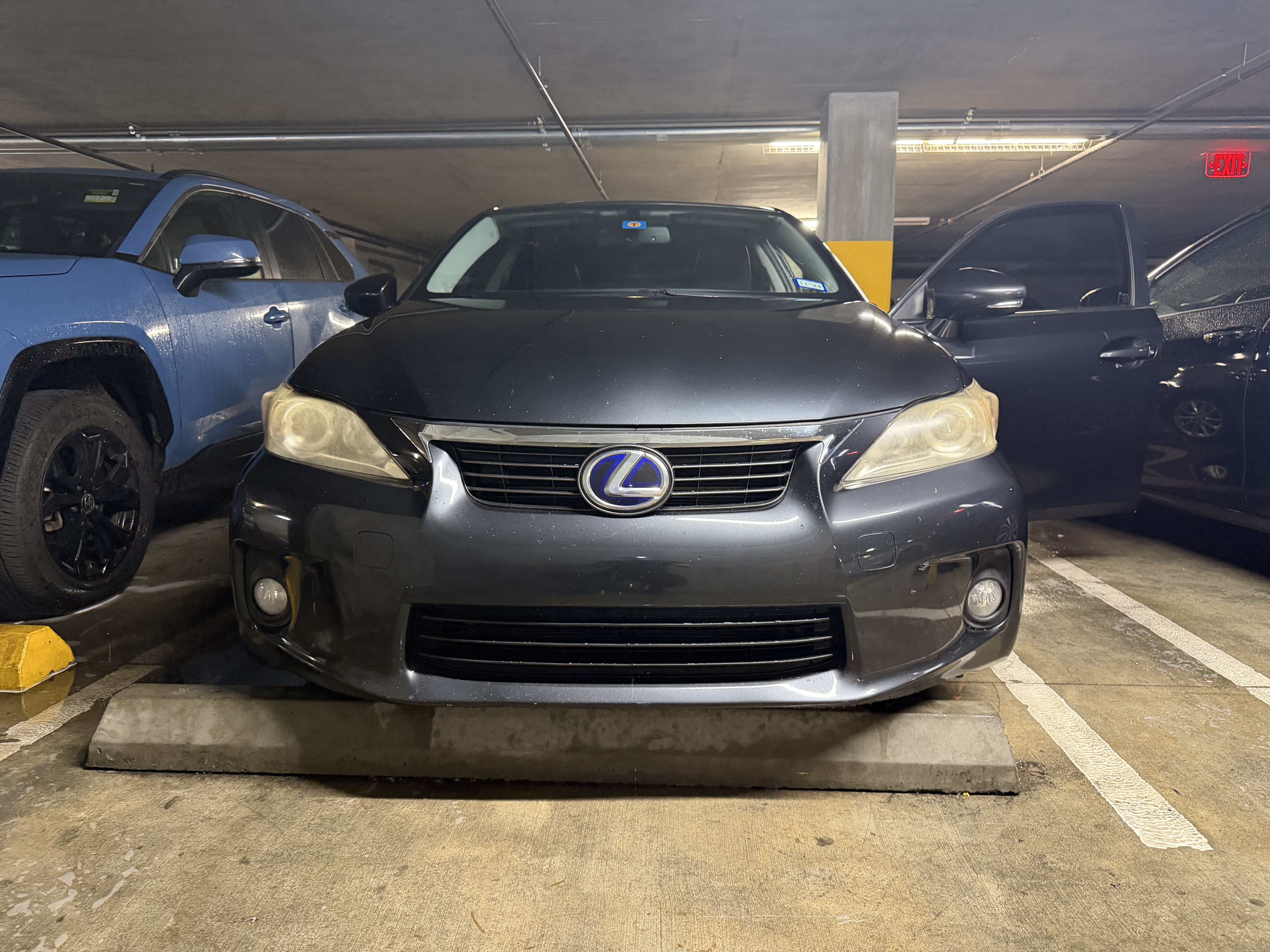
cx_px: 635
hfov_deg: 71.6
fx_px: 881
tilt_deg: -8.6
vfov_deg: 56.8
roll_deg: +0.5
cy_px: 476
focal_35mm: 24
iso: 640
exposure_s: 1/40
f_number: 1.78
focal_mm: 6.76
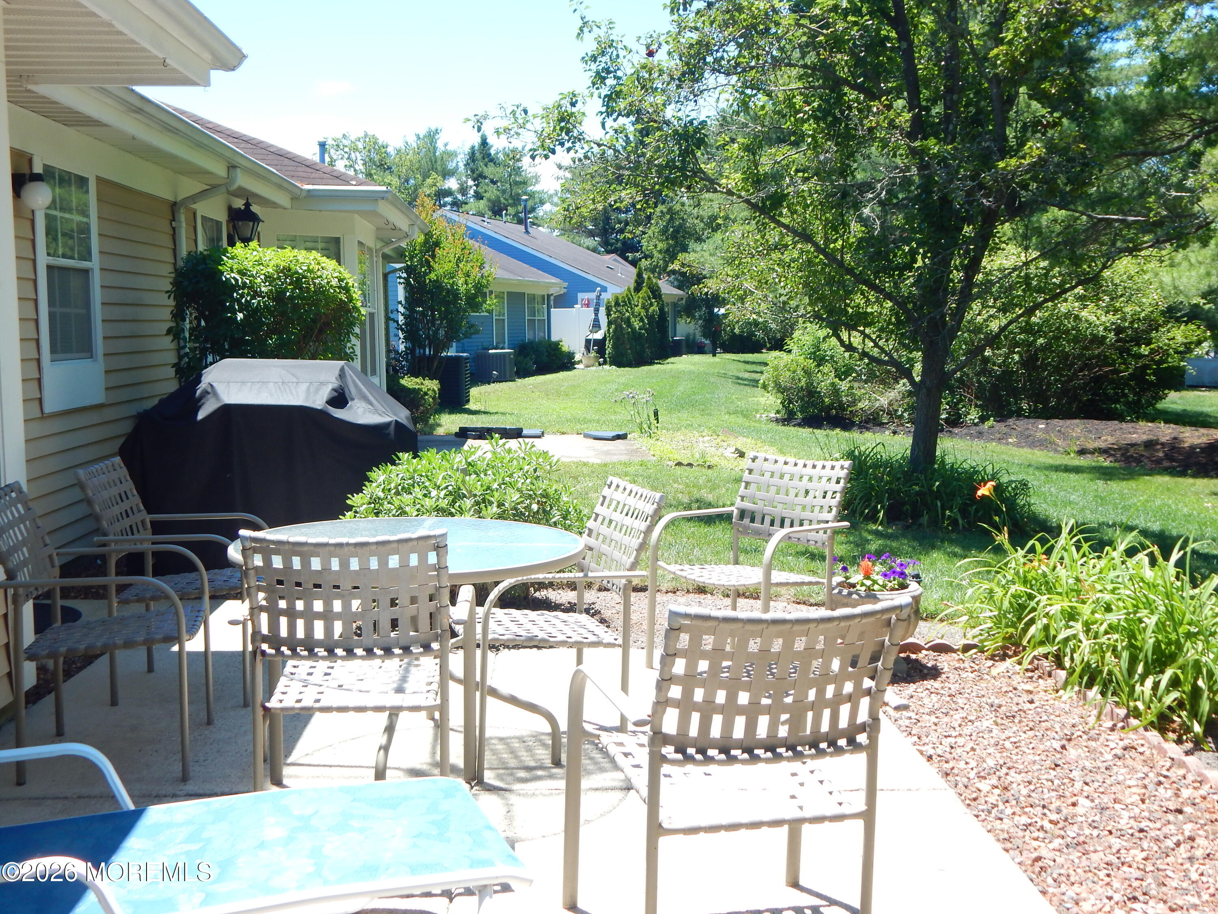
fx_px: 1337
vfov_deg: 37.7
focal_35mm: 38
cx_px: 609
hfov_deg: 49.0
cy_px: 457
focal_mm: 6.8
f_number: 3.4
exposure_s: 1/400
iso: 125
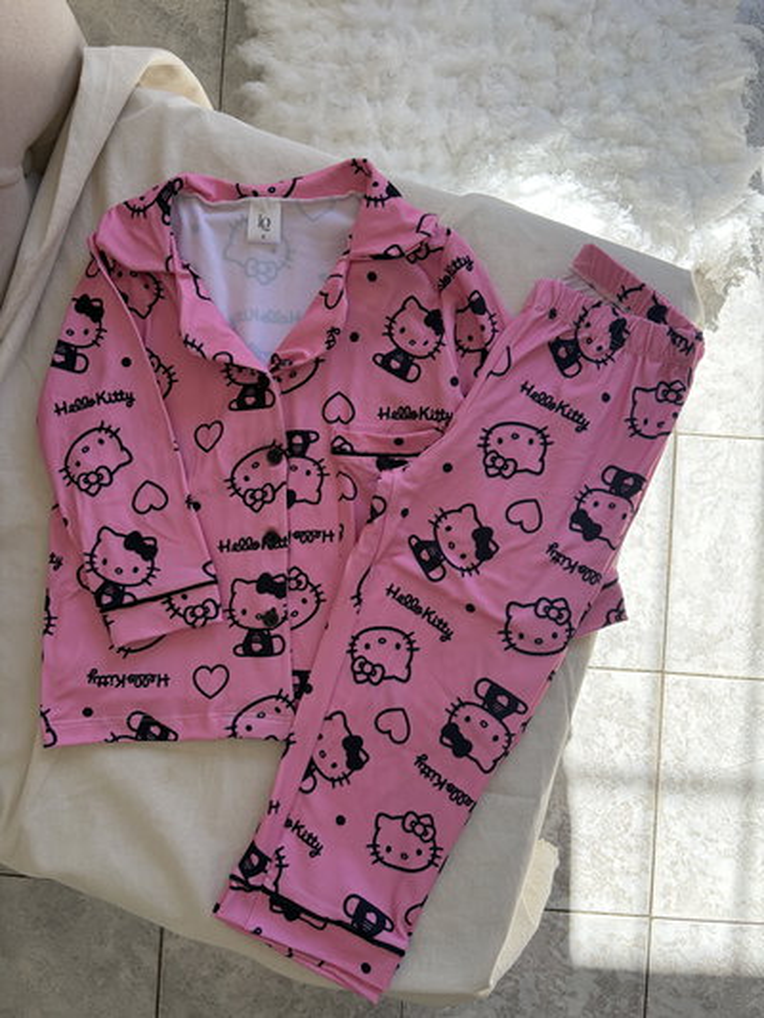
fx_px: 765
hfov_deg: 53.1
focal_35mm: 26
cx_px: 382
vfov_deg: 67.3
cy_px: 509
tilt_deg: -87.5
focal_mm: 5.96
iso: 64
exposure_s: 1/527
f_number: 1.6
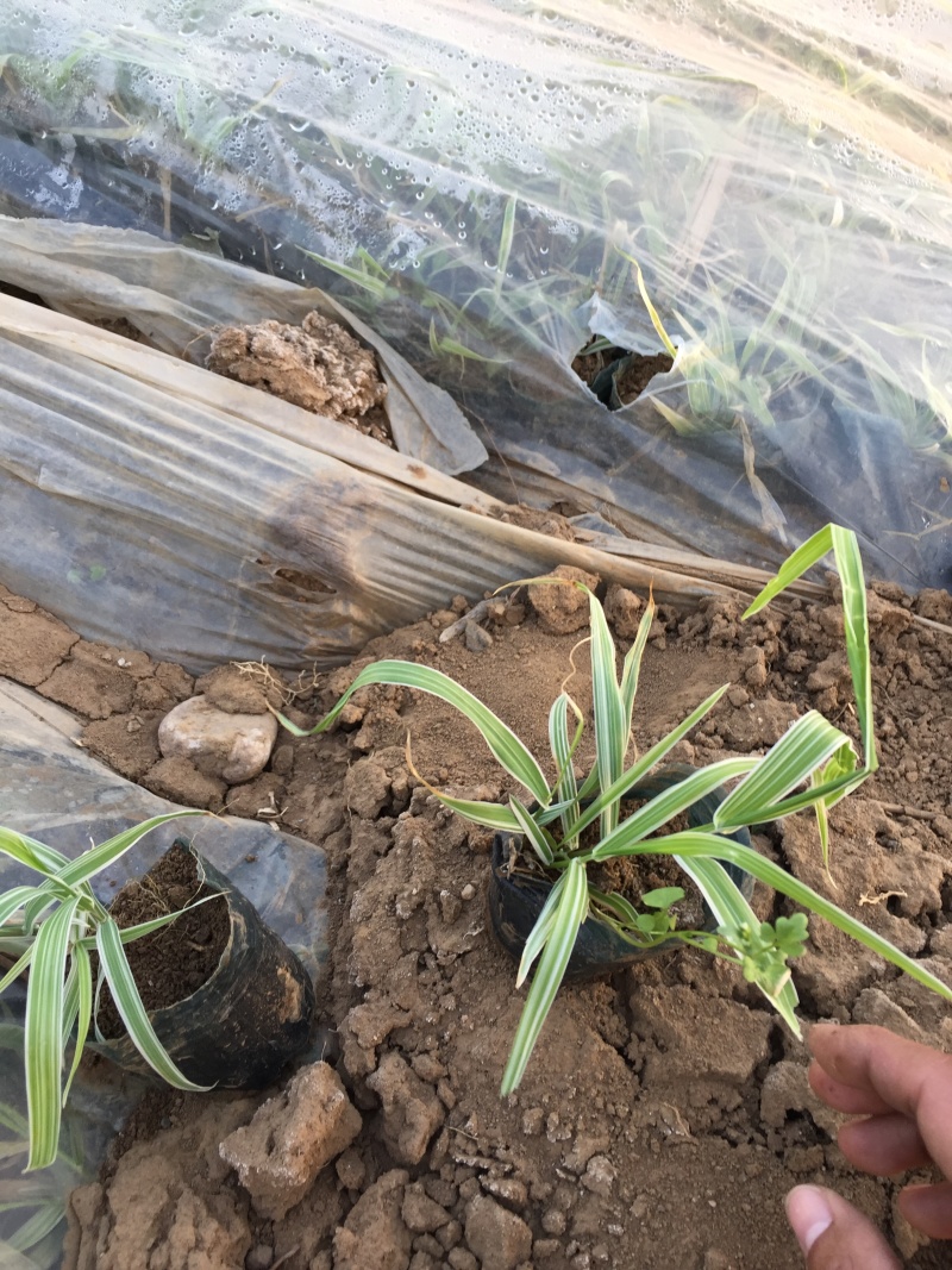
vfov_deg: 61.7
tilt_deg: -52.0
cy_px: 635
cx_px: 476
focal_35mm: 29
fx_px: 1064
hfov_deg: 48.2
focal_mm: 4.15
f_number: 2.2
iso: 32
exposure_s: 1/100
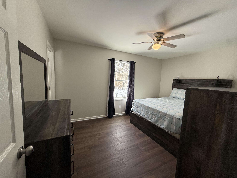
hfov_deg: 102.1
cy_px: 89
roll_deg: -2.3
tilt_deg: -5.2
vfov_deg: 85.7
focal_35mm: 14
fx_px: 96
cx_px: 118
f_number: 2.2
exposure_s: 1/99
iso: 125
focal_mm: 2.22
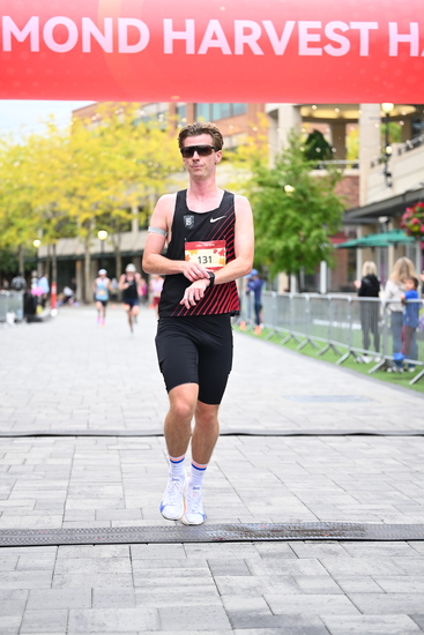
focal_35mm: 70
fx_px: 1236
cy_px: 318
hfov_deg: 19.5
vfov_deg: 28.8
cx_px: 212
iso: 1600
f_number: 2.8
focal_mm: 70
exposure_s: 1/1250
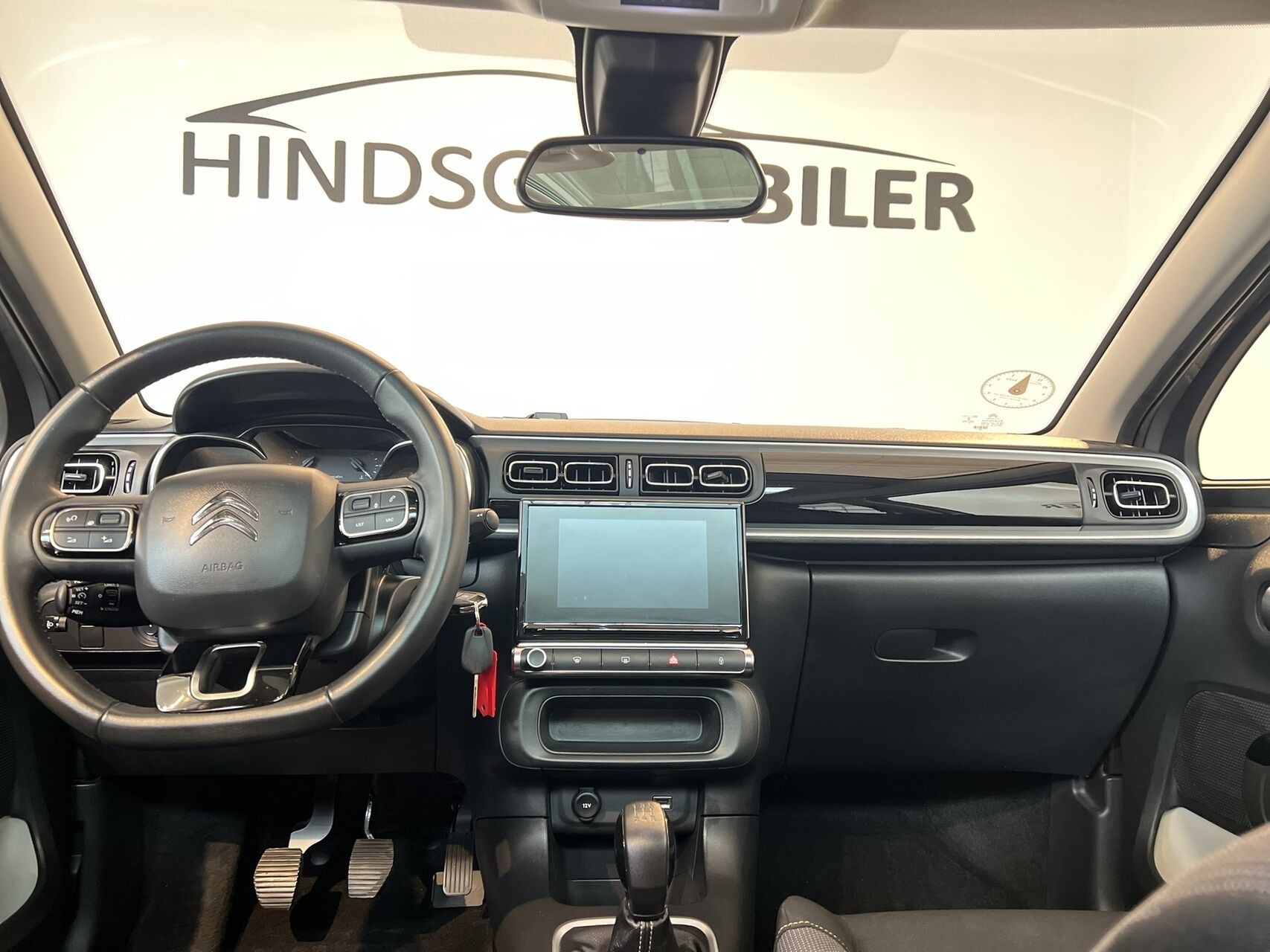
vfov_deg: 53.1
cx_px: 635
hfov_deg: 67.3
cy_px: 476
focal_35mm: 26
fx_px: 954
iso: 400
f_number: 1.5
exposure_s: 1/33
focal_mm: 5.7
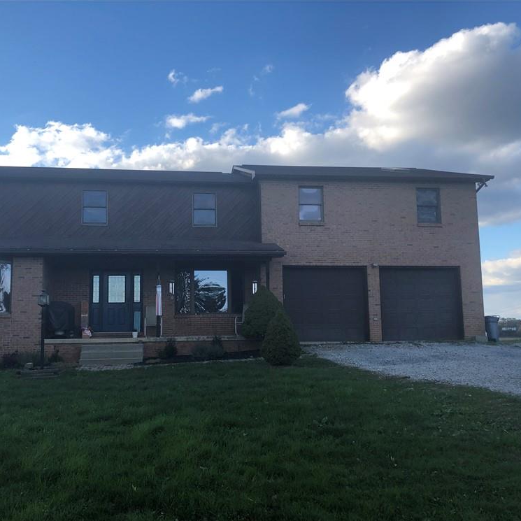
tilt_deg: +6.2
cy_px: 268
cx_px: 222
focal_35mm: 34
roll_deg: +0.2
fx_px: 579
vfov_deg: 48.4
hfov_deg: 48.3
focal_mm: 3.99
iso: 20
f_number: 1.8
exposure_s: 1/813
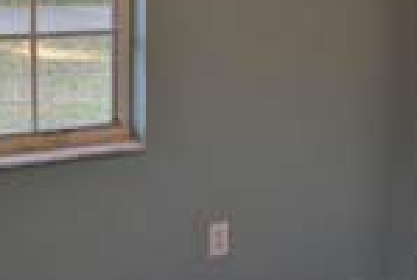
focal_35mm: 87
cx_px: 414
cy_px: 10
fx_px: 1010
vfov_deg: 15.5
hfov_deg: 22.5
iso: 200
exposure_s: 1/50
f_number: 3.5
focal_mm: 18
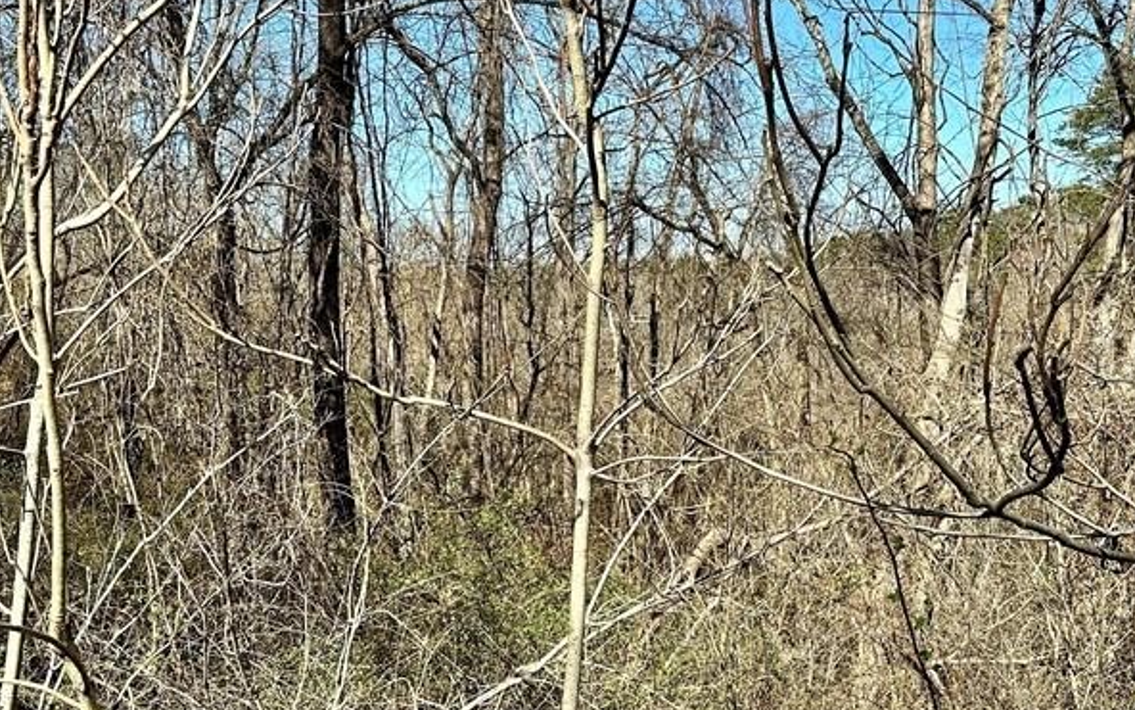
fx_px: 1361
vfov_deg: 29.2
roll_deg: +0.0
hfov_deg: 45.3
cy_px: 332
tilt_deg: -1.4
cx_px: 573
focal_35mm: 44
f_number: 1.78
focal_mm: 6.86
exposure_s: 1/2882
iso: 80
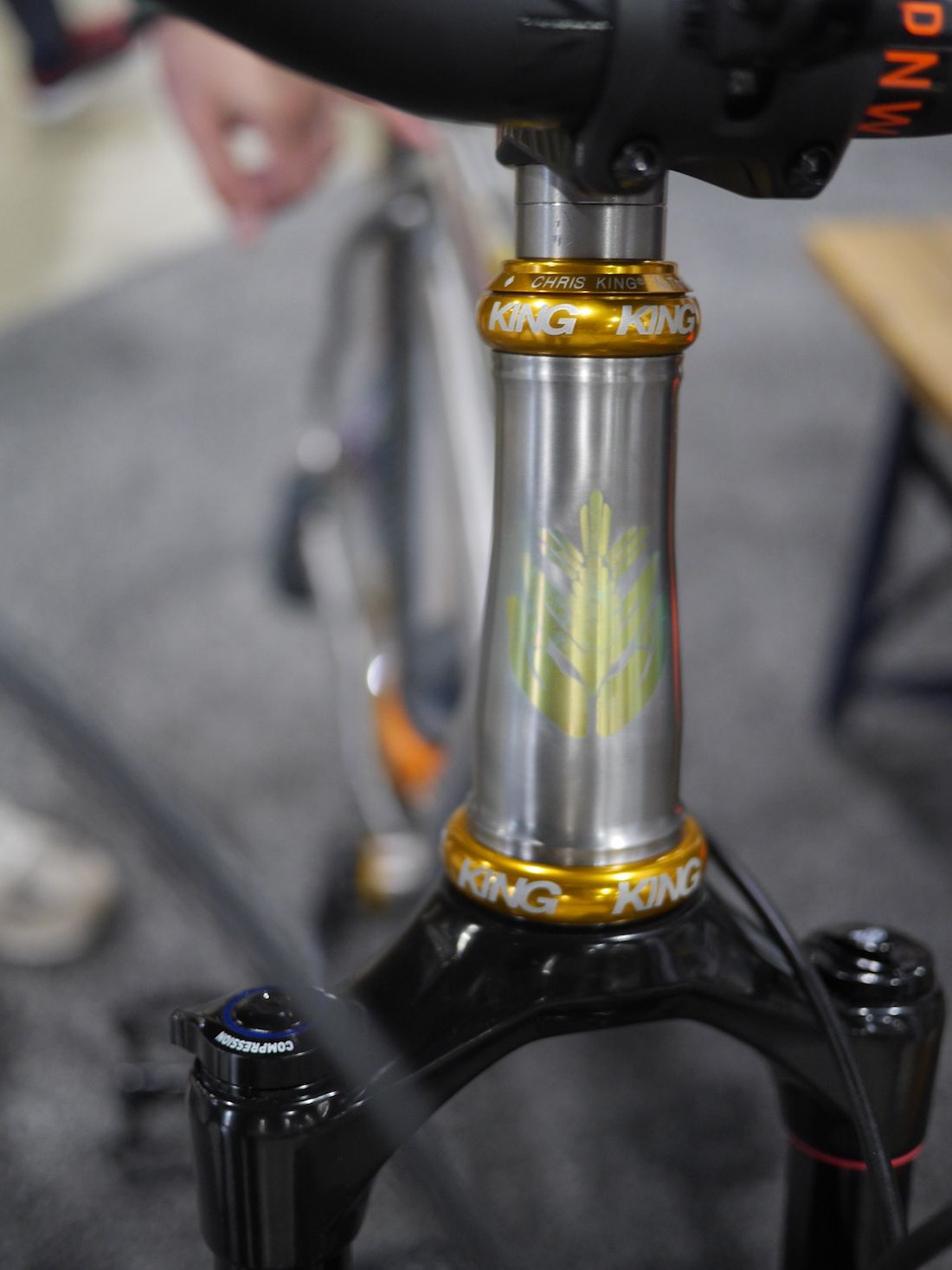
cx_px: 476
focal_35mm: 40
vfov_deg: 46.8
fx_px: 1467
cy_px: 635
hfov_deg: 36.0
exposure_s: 1/60
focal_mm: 20
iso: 640
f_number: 1.7
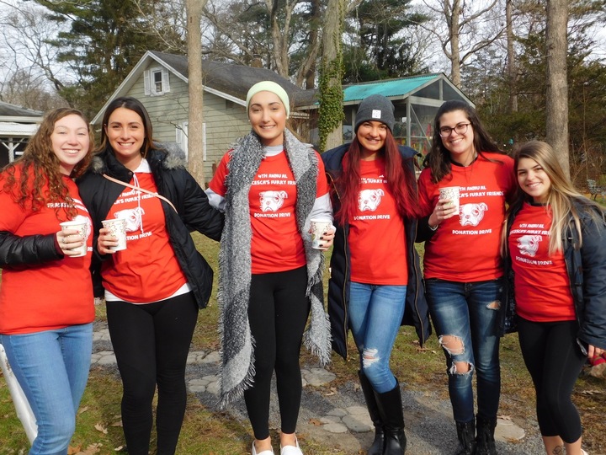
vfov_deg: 39.7
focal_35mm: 36
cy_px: 228
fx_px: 630
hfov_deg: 51.4
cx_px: 303
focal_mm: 6.3
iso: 125
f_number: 3.5
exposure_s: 1/500
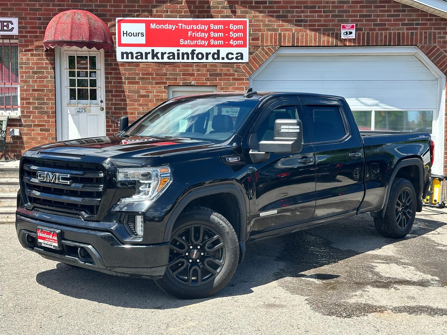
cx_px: 224
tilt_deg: -3.6
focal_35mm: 48
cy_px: 168
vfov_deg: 30.3
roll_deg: -0.2
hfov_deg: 39.7
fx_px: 620
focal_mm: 6.86
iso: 64
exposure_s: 1/1541
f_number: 1.78
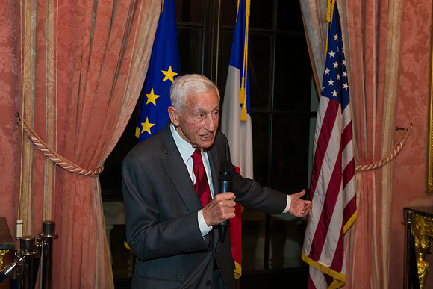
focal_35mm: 55
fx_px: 659
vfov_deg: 24.7
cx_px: 216
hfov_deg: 36.4
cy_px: 124
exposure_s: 1/100
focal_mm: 48
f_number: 4
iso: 3200
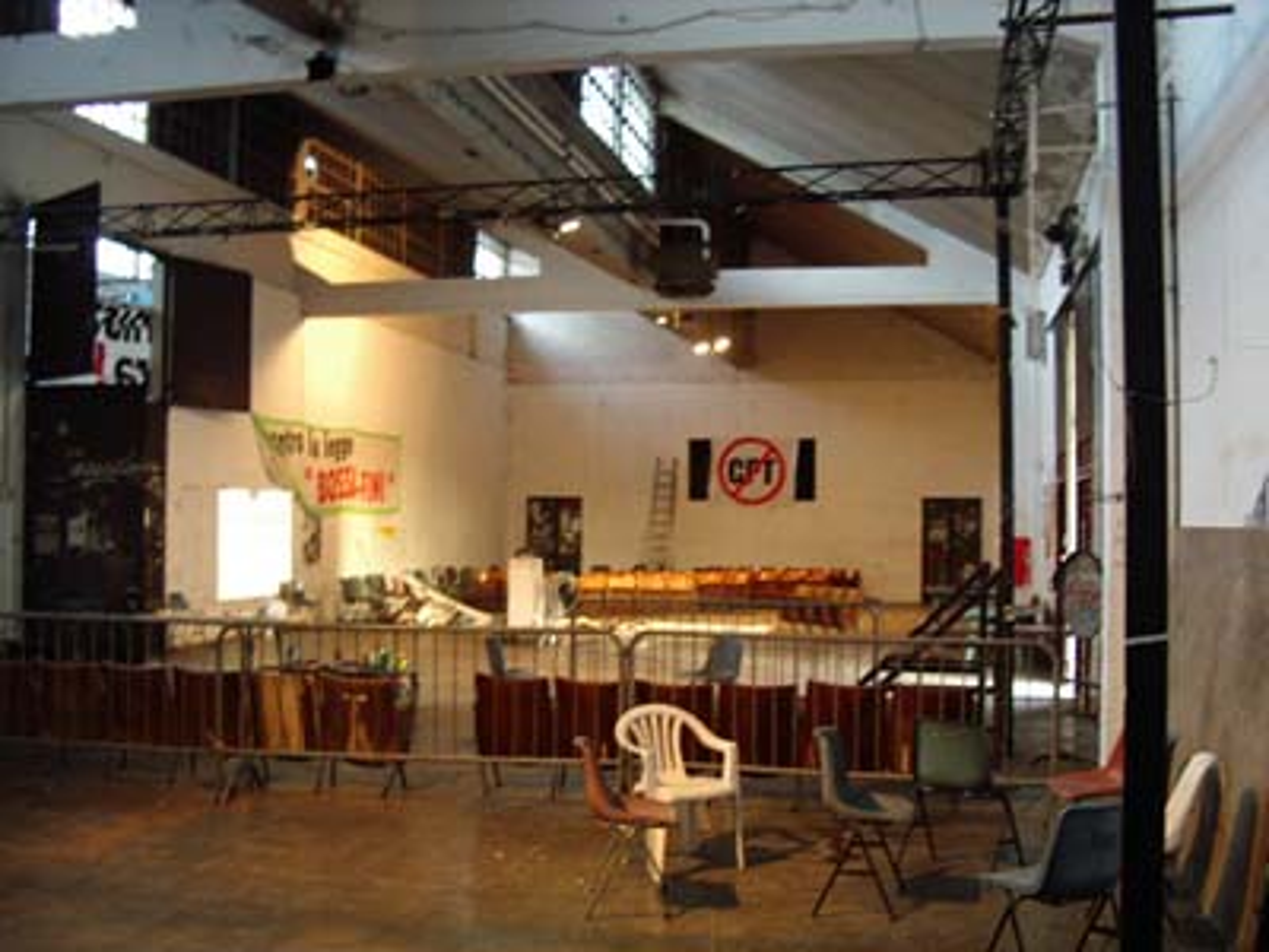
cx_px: 634
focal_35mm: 38
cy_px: 476
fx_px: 1393
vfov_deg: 37.7
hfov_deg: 49.0
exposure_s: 1/4
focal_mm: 5.8
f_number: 2.6
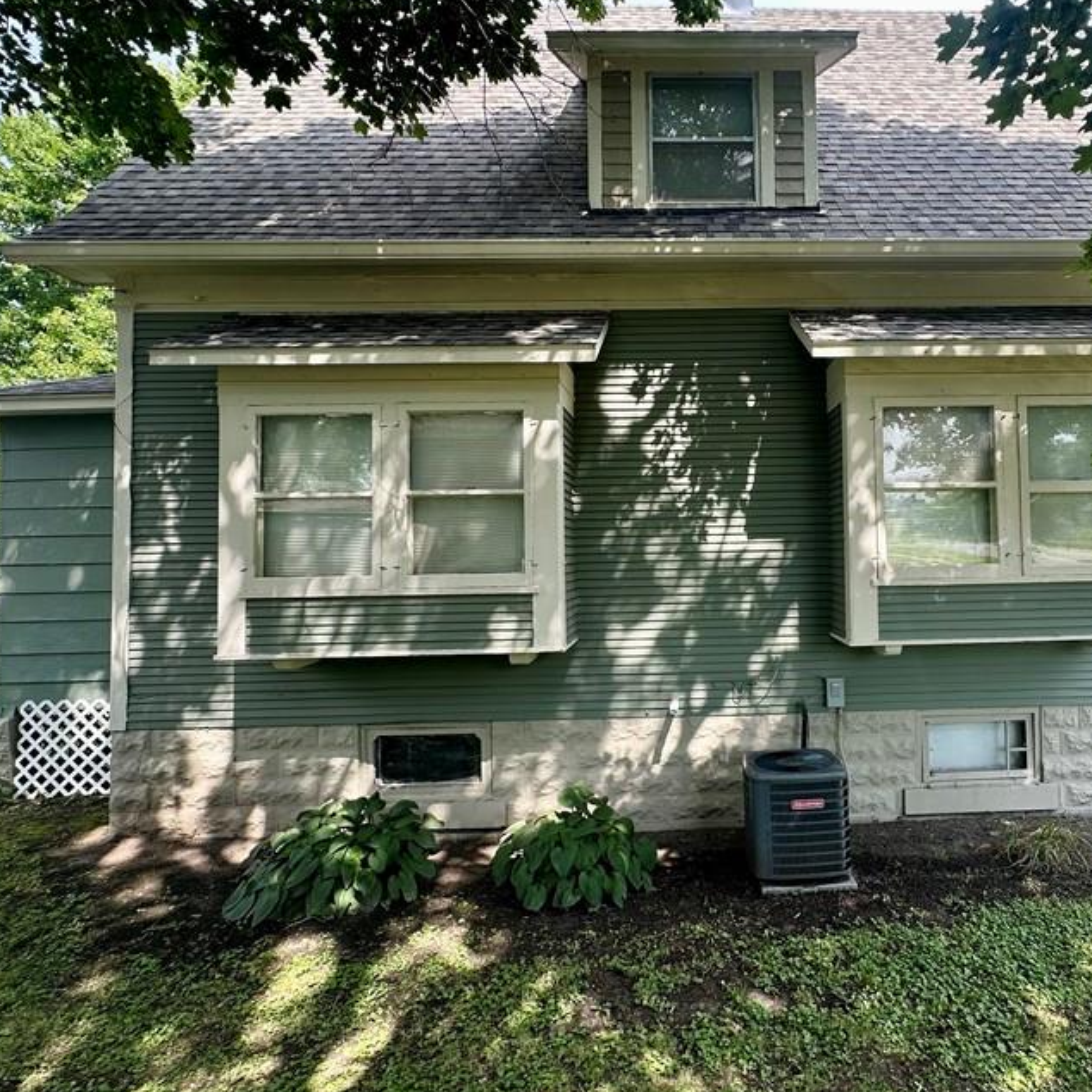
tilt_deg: +2.4
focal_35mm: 20
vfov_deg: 74.8
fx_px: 714
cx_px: 704
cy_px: 530
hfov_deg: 73.1
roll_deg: +0.7
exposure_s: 1/180
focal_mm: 2.22
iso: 40
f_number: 2.2
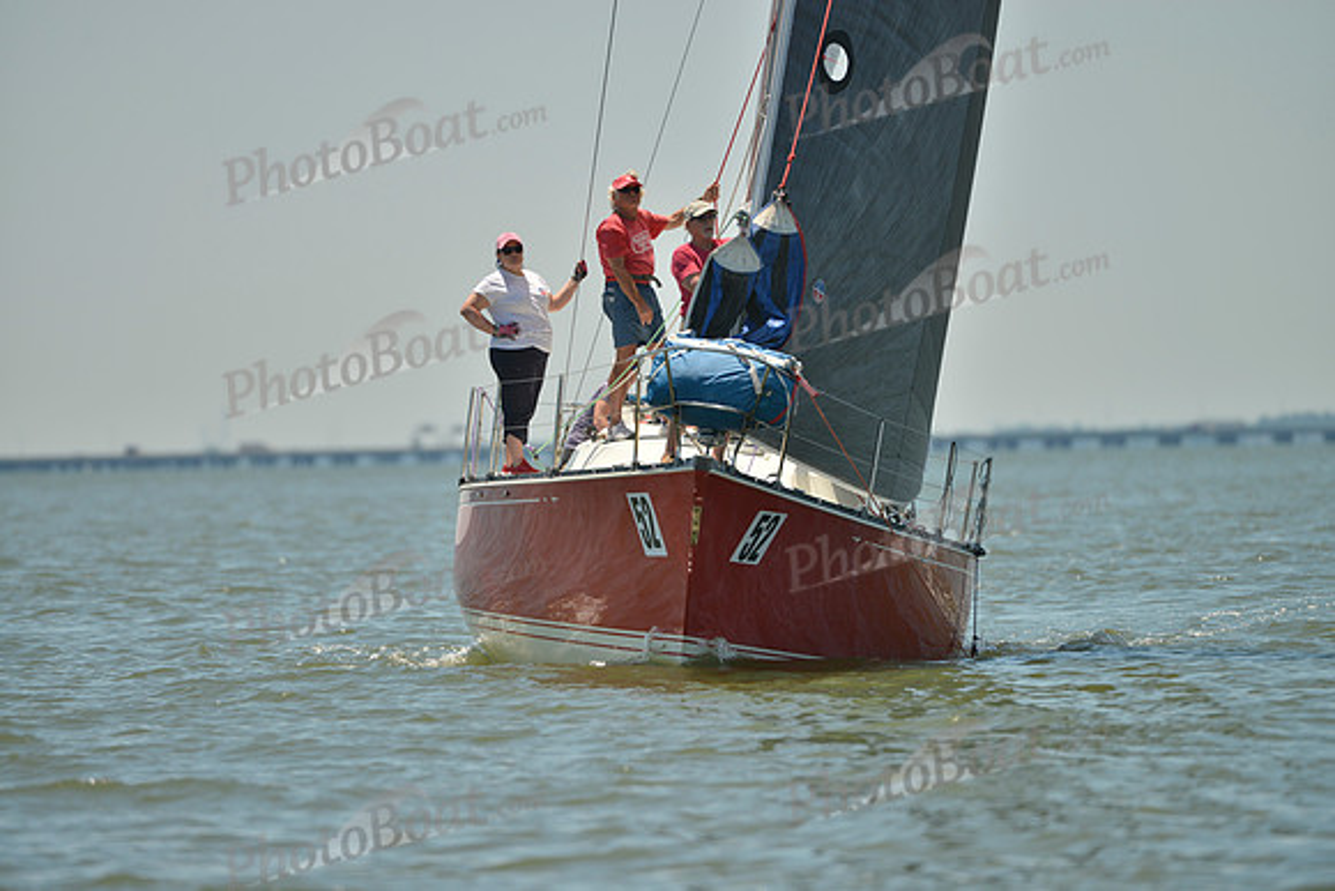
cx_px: 668
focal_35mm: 400
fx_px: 14836
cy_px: 446
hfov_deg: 5.2
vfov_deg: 3.4
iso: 200
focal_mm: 400
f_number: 4.5
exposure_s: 1/1600
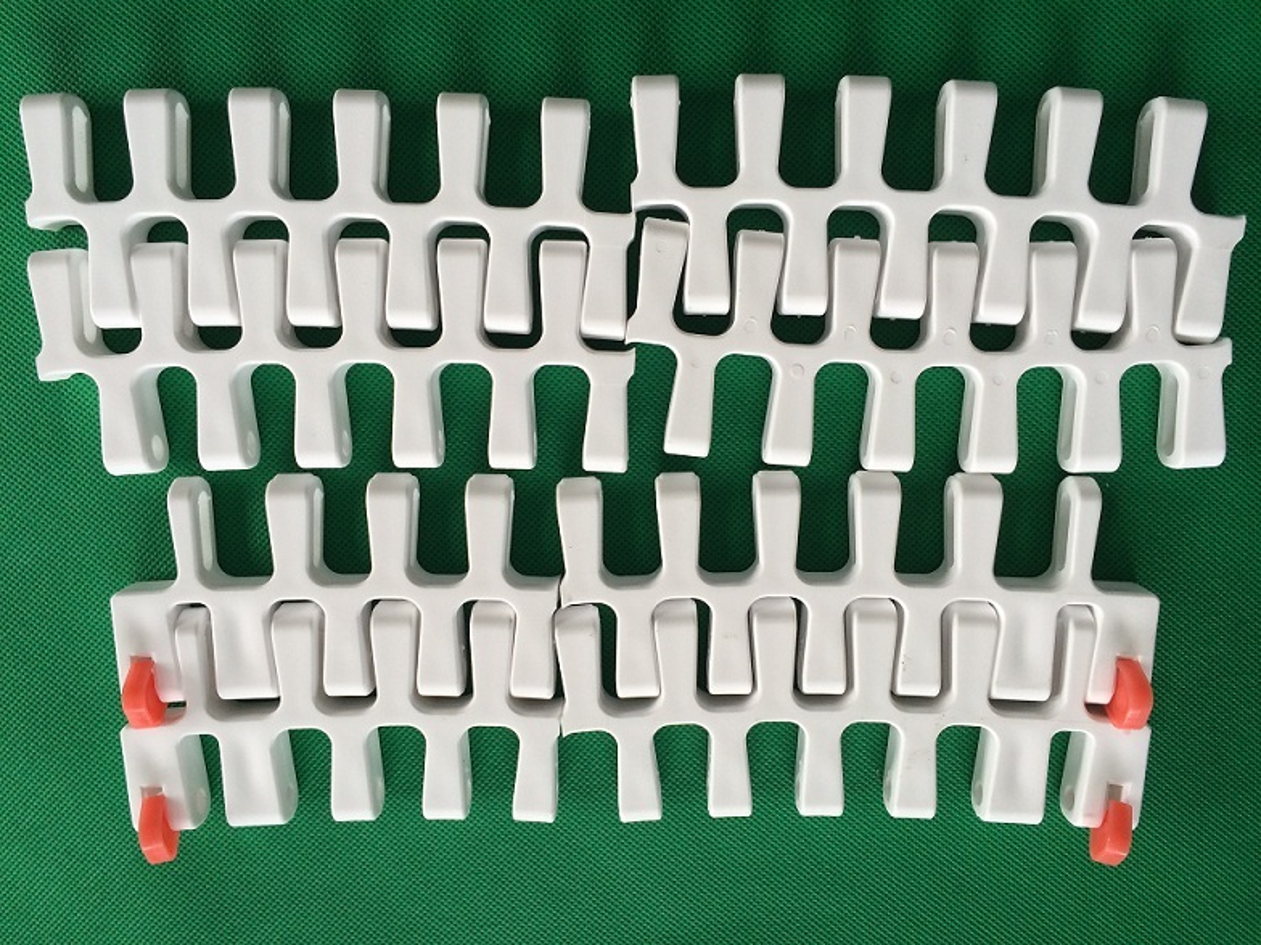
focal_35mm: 30
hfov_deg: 60.0
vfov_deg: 46.8
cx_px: 630
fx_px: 1093
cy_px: 472
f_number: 2.2
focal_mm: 4.12
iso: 64
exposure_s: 1/120
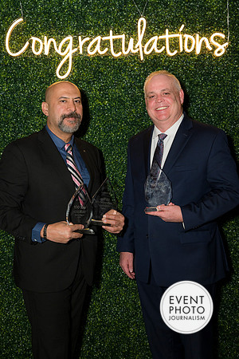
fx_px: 488
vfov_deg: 40.3
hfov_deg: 27.5
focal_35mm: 49
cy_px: 180
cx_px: 120
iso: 800
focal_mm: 49
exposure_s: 1/160
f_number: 5
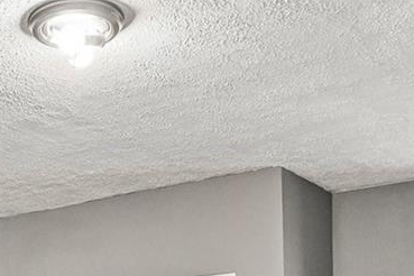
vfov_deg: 17.9
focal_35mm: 65
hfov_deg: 27.8
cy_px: 451
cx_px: -59
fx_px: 747
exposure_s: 1/30
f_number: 8
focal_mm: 10
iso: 2000
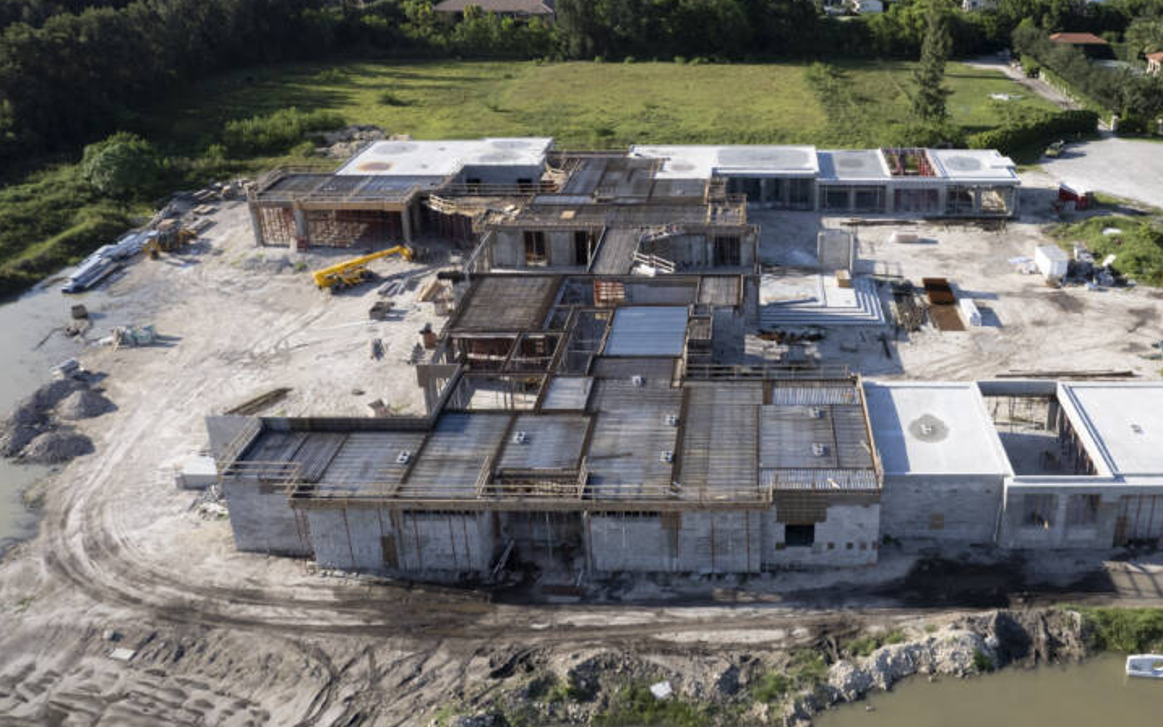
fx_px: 1014
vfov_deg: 39.1
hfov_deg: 58.5
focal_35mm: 32
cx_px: 762
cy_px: 256
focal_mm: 8.38
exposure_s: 1/1500
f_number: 2.8
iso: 130
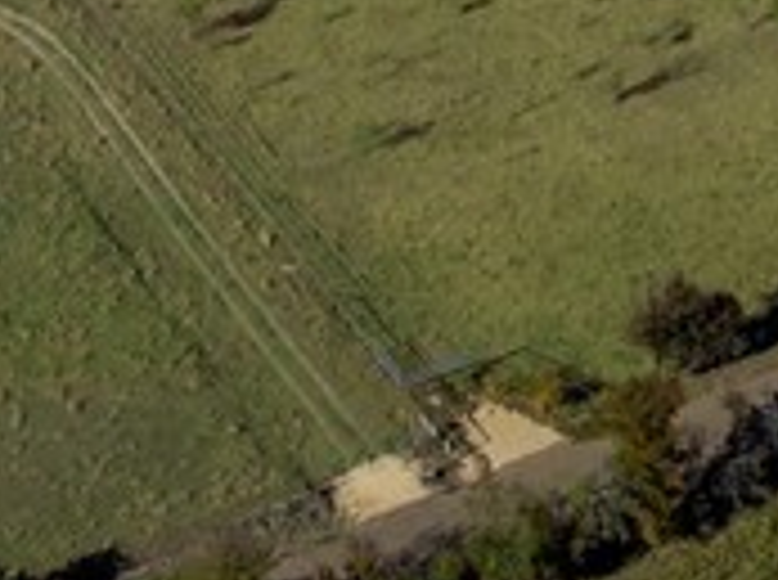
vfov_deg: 8.9
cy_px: -1030
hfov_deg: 13.3
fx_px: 3185
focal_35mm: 142
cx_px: 1115
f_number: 2.8
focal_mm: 12.29
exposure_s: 1/2000
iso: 100
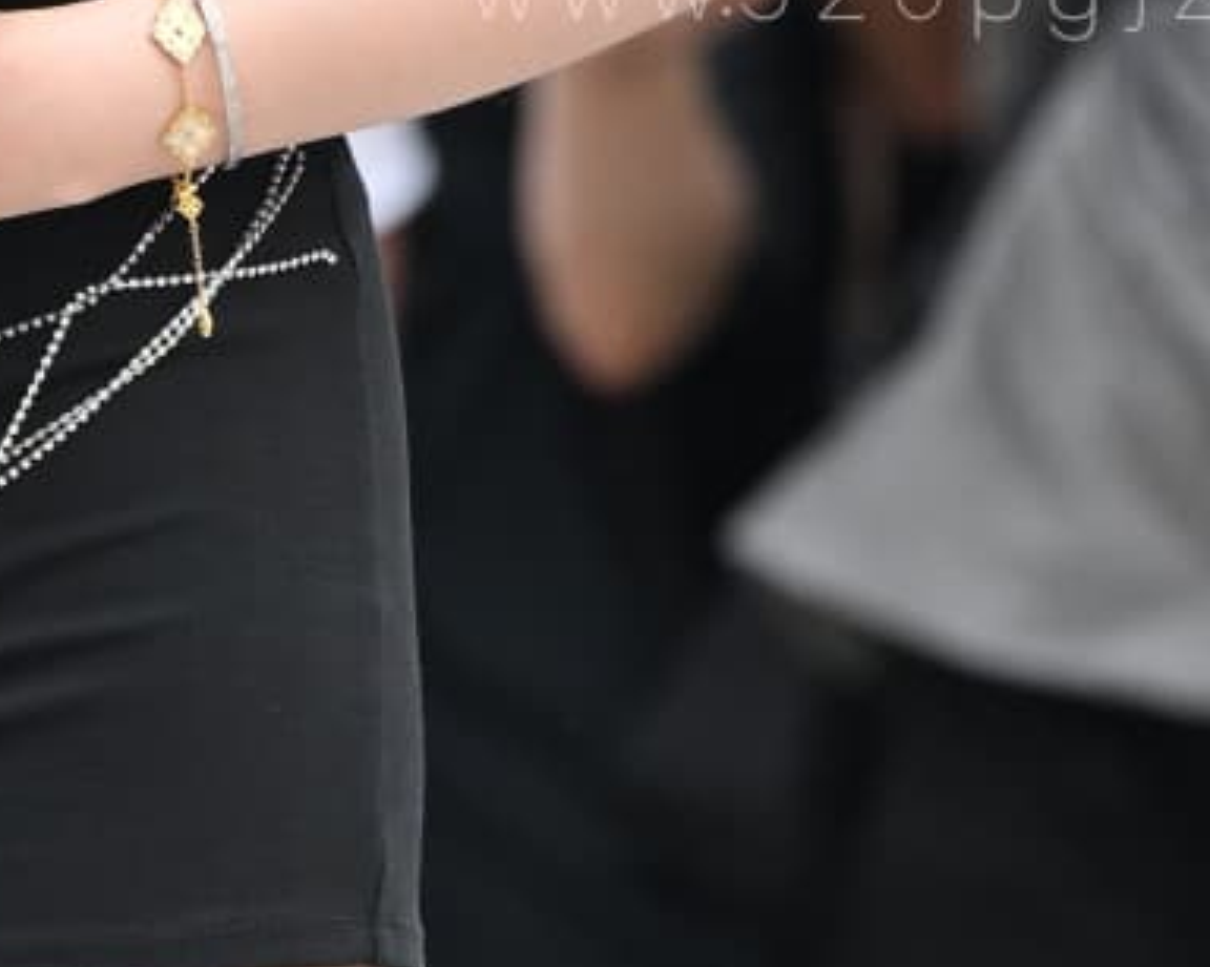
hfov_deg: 2.2
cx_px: -224
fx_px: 31470
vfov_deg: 1.8
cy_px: -258
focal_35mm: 879
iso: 900
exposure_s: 1/640
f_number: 3.5
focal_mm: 200
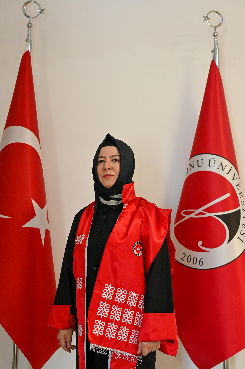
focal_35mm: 50
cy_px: 184
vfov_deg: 39.6
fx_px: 511
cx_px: 122
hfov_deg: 27.0
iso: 560
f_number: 4
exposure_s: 1/60
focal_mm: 50
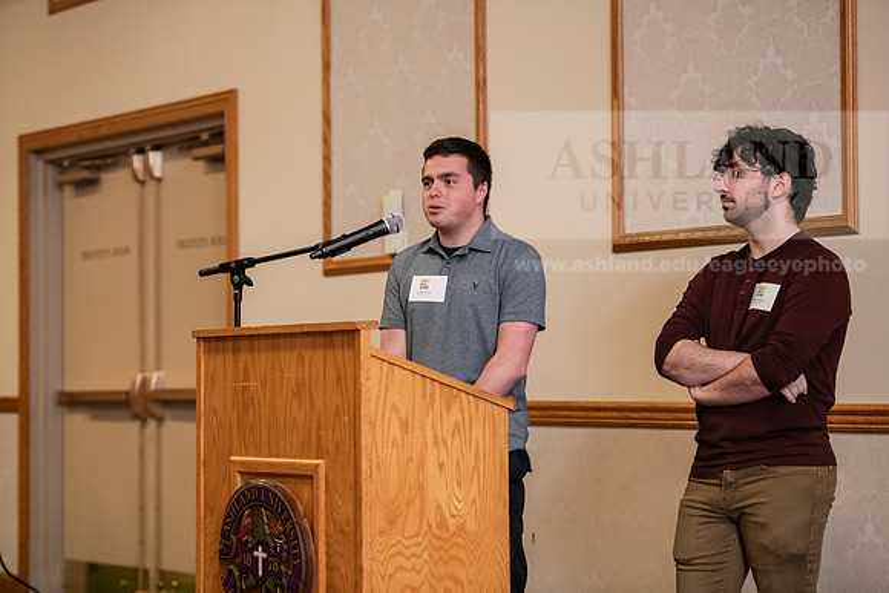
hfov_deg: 22.1
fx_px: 2272
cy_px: 296
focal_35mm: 92
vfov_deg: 14.9
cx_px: 444
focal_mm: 92
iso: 3200
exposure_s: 1/200
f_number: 3.2
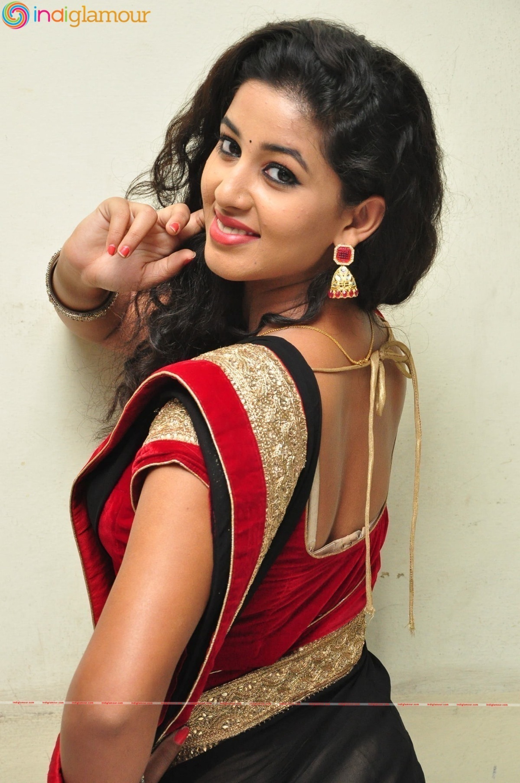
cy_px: 392
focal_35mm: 93
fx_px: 2020
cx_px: 260
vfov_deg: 21.9
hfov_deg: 14.7
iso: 1600
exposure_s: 1/125
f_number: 7.1
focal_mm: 62
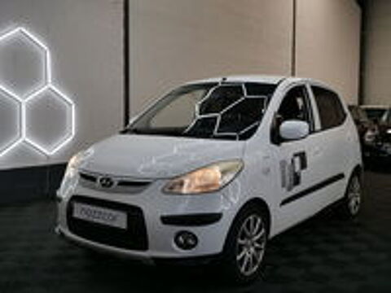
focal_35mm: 40
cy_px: 146
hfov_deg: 46.8
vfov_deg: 36.0
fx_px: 452
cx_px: 196
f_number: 3.9
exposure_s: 1/100
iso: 200
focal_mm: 20
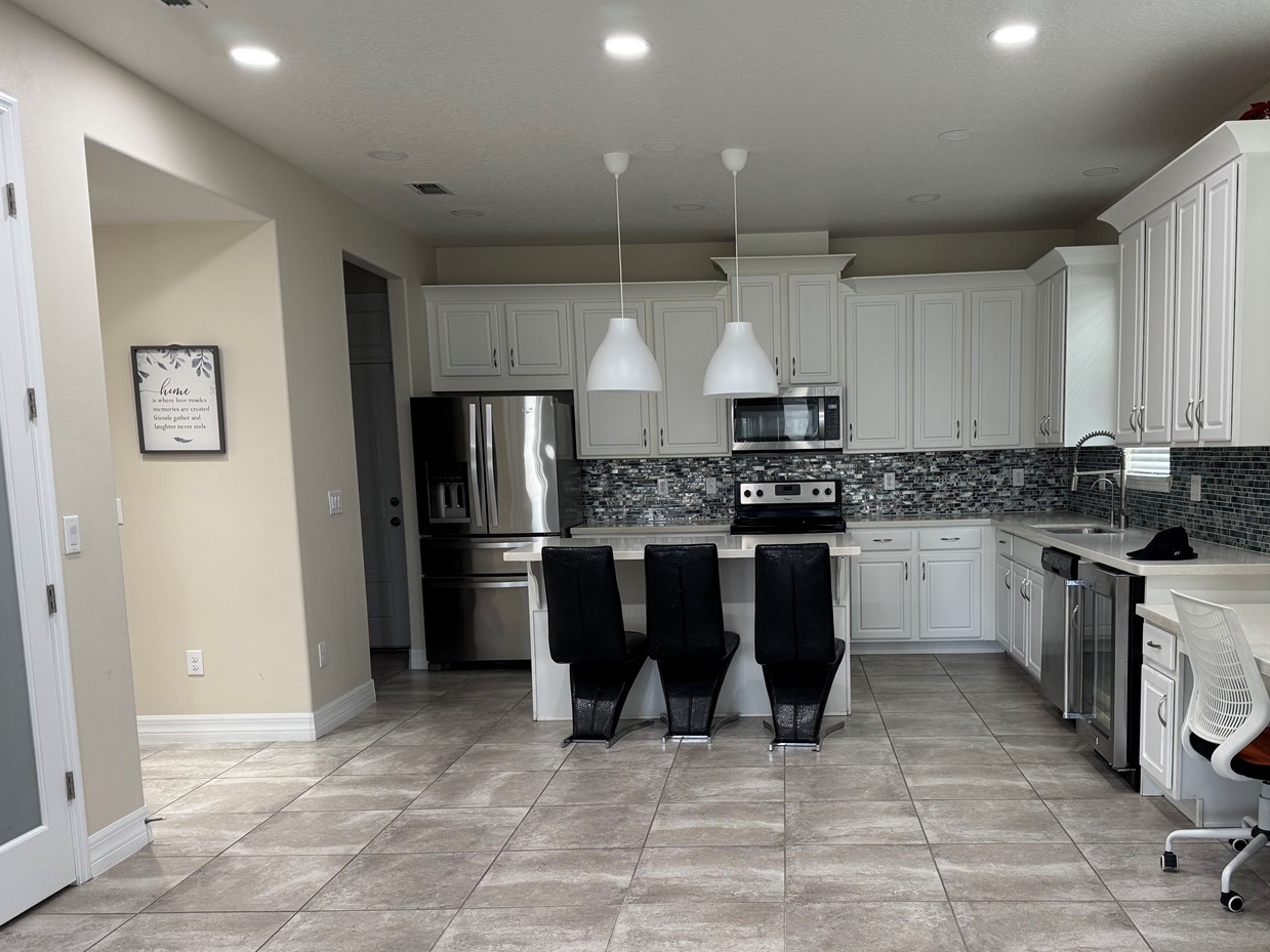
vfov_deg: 45.1
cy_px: 593
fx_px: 1137
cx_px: 752
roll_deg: +2.1
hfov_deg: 58.0
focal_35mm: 31
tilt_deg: -8.1
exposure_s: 1/120
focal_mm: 6.76
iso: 160
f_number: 1.78
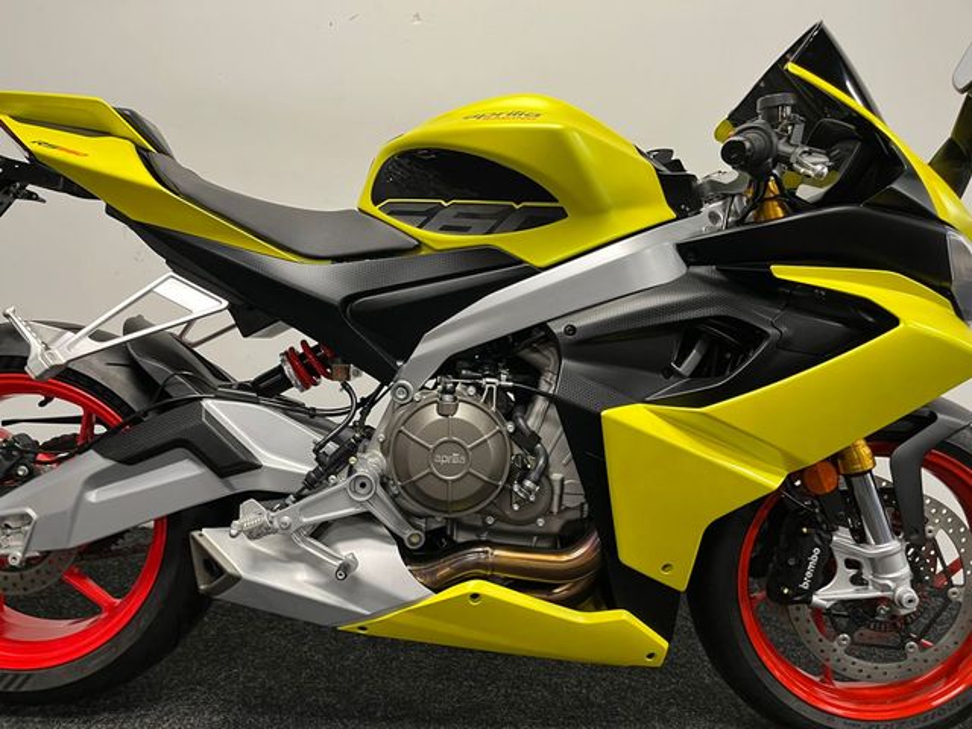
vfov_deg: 53.1
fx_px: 730
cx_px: 486
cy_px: 364
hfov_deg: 67.3
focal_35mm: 26
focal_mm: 5.1
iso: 125
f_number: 1.6
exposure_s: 1/50
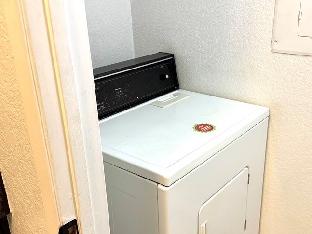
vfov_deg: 37.7
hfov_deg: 48.8
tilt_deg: -24.1
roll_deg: +0.8
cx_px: 182
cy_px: 128
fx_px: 342
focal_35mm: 38
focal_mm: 6.76
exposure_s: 1/60
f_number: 1.78
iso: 160
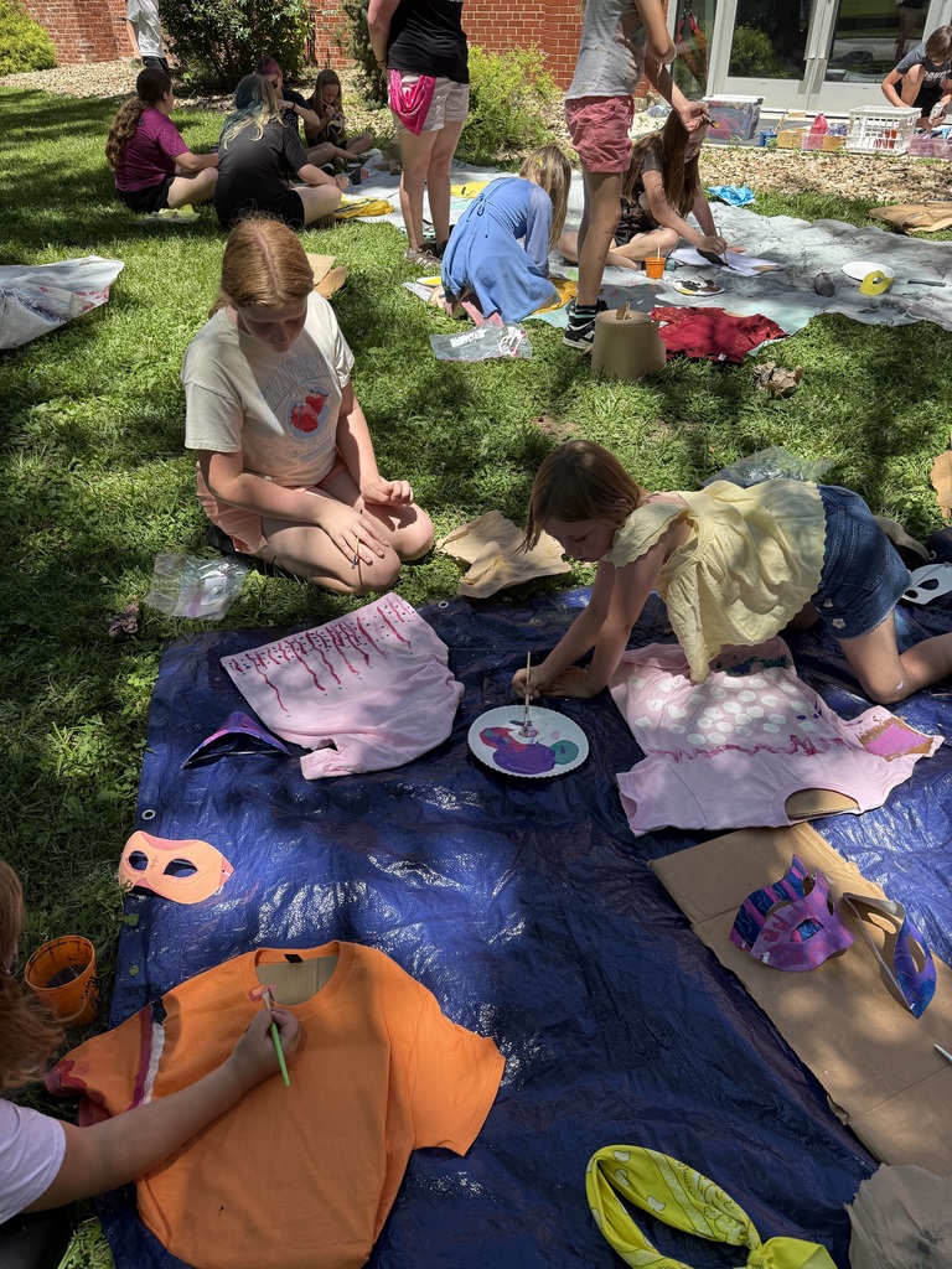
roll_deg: +0.5
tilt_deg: -35.5
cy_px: 634
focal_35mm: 24
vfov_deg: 71.6
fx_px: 880
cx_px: 476
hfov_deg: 56.8
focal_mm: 6.76
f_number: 1.78
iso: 100
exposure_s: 1/1855
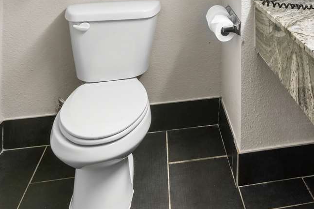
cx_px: 252
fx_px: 333
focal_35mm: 38
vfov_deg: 31.5
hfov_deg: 47.7
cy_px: -13
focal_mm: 11
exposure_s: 1/1.43
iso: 800
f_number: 8
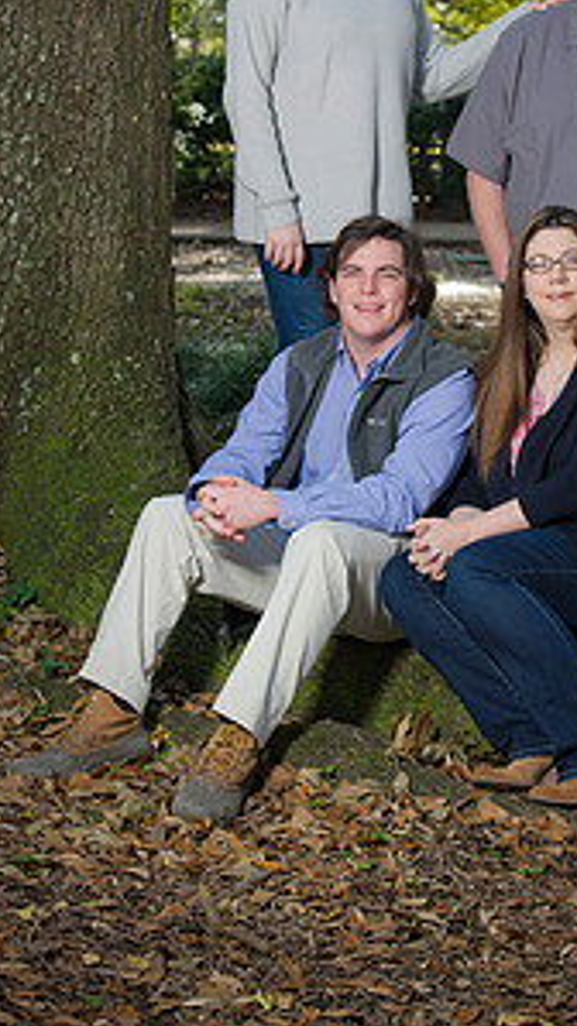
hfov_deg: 10.2
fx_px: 3212
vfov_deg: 18.1
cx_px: 424
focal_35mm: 118
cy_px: 292
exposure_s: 1/100
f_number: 5
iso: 160
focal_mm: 75
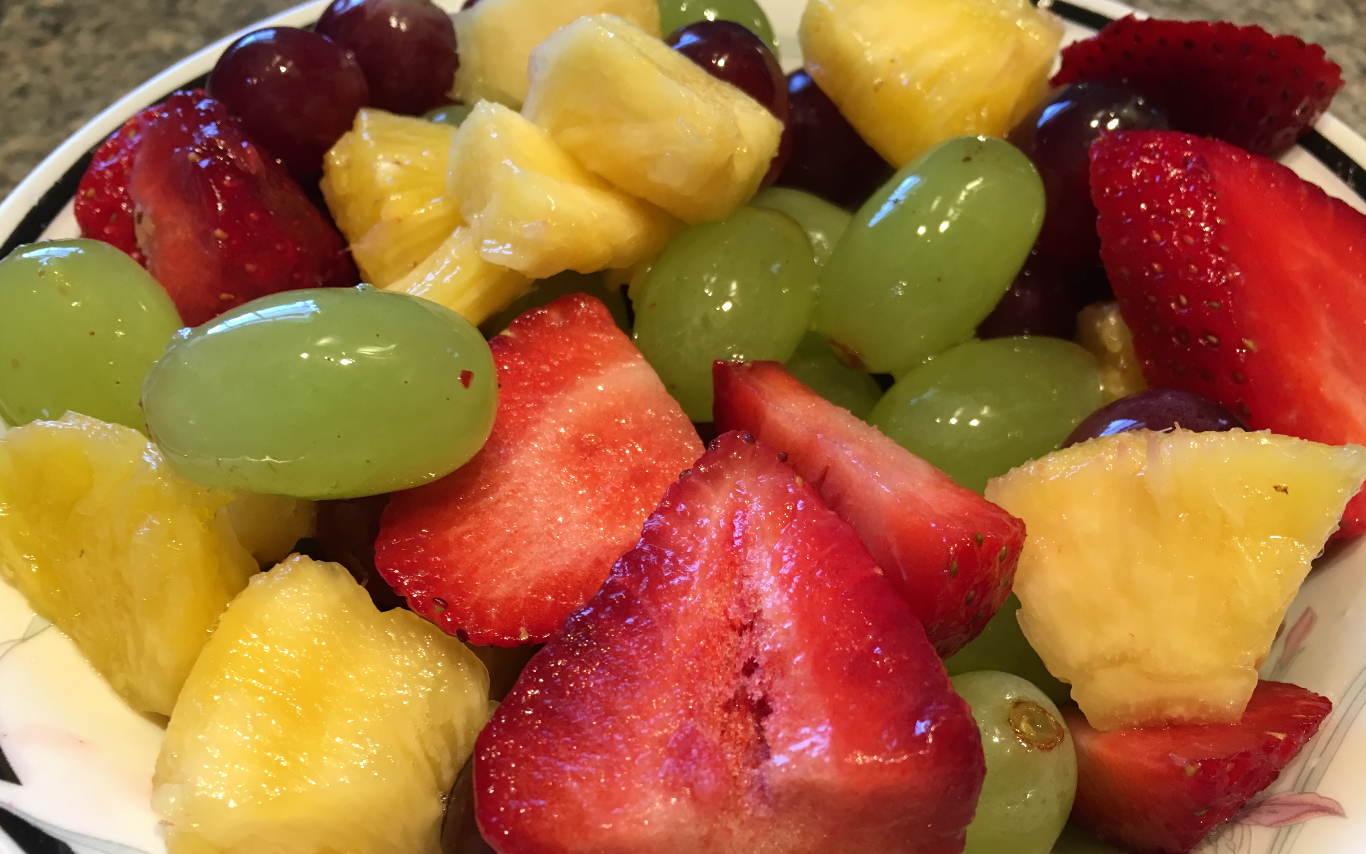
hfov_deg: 61.2
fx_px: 1154
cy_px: 485
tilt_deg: -48.7
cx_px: 682
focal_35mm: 31
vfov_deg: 40.5
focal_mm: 4.15
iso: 80
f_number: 2.2
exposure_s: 1/30
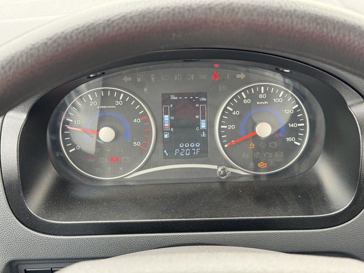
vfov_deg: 30.3
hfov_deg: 39.7
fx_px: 505
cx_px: 182
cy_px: 136
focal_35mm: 48
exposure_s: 1/60
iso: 200
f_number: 1.78
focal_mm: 6.76
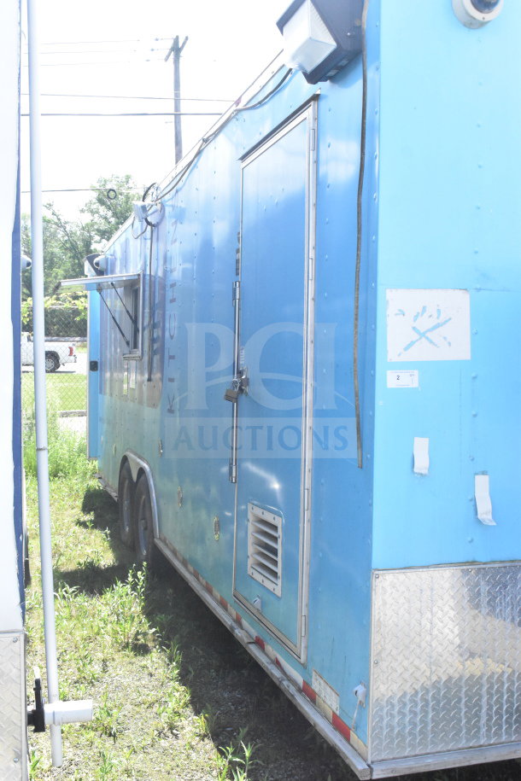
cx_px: 260
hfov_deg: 34.2
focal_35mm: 39
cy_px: 390
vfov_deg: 49.6
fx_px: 847
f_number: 10
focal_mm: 26
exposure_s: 1/3200
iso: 6400
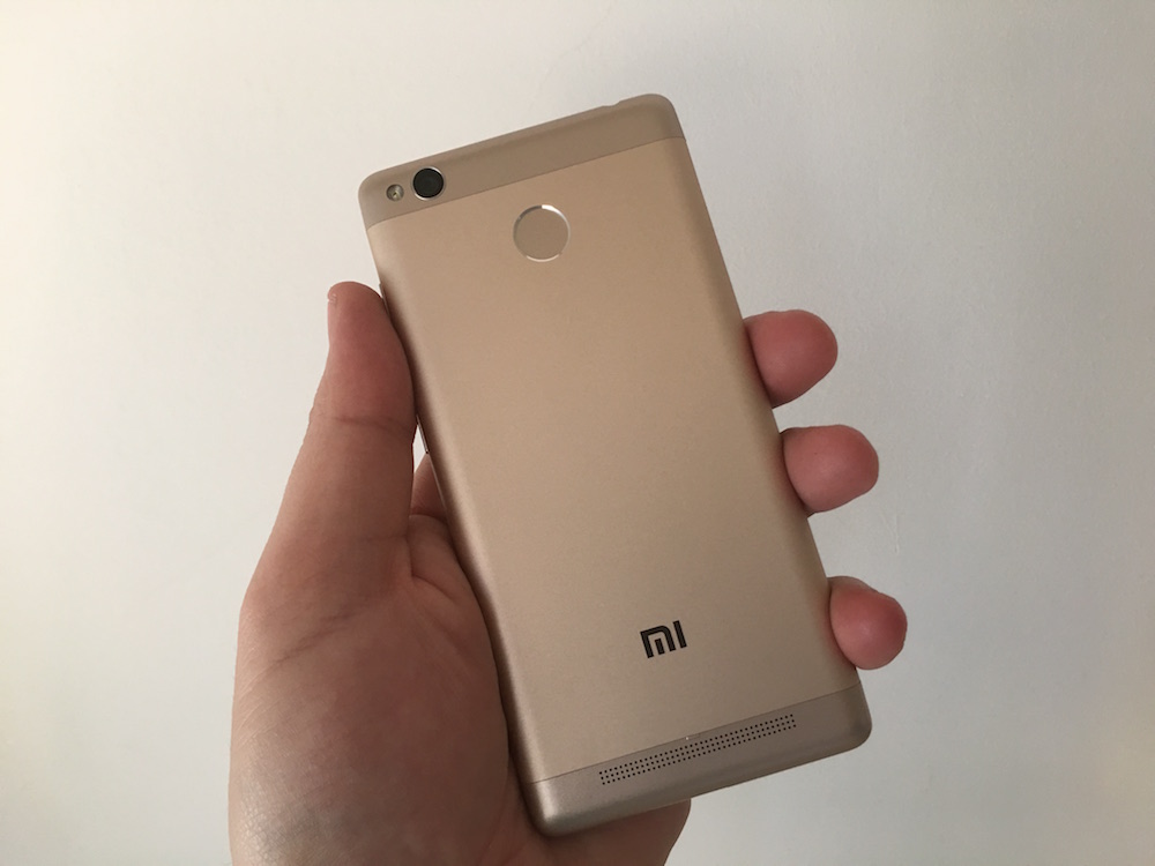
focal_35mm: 29
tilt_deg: -24.8
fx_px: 968
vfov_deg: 48.2
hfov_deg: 61.7
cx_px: 578
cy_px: 433
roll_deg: +0.6
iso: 40
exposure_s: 1/33
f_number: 2.2
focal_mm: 4.15
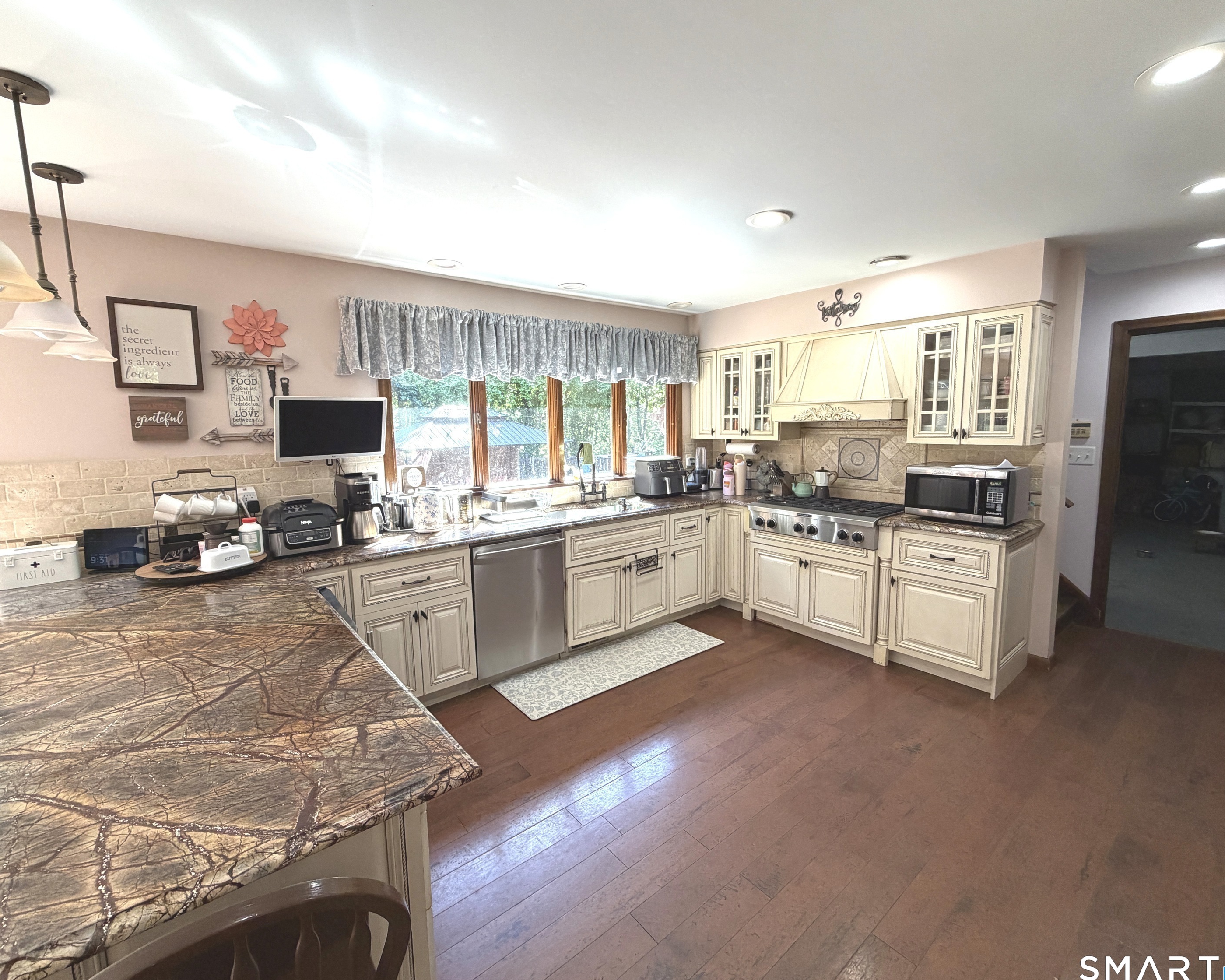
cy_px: 487
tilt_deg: -6.7
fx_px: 544
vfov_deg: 84.0
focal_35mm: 15
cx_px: 607
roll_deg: +1.1
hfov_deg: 96.8
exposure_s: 1/120
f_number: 2.2
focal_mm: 2.22
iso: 160
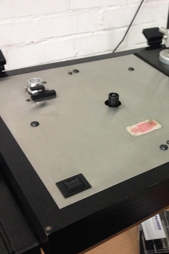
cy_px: 128
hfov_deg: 26.7
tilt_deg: -33.8
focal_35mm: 49
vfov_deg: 40.4
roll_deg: -5.1
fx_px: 345
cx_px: 149
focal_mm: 4.28
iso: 320
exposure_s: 1/20
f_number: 2.4
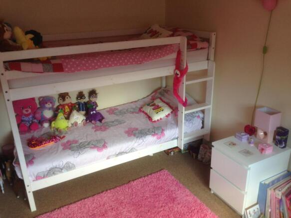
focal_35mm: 33
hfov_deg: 55.4
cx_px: 146
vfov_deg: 42.9
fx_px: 277
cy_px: 109
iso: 50
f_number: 2.4
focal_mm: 4.12
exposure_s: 1/40
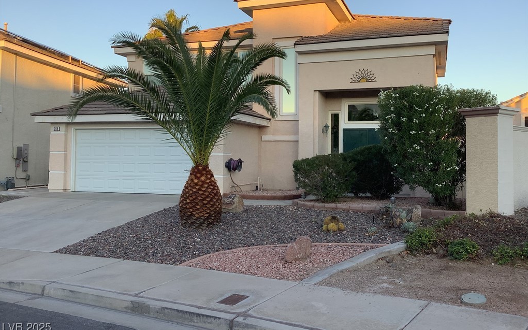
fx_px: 475
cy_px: 140
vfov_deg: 38.2
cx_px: 264
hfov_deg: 58.2
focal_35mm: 33
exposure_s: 1/139
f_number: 2.4
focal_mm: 3.3
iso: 25
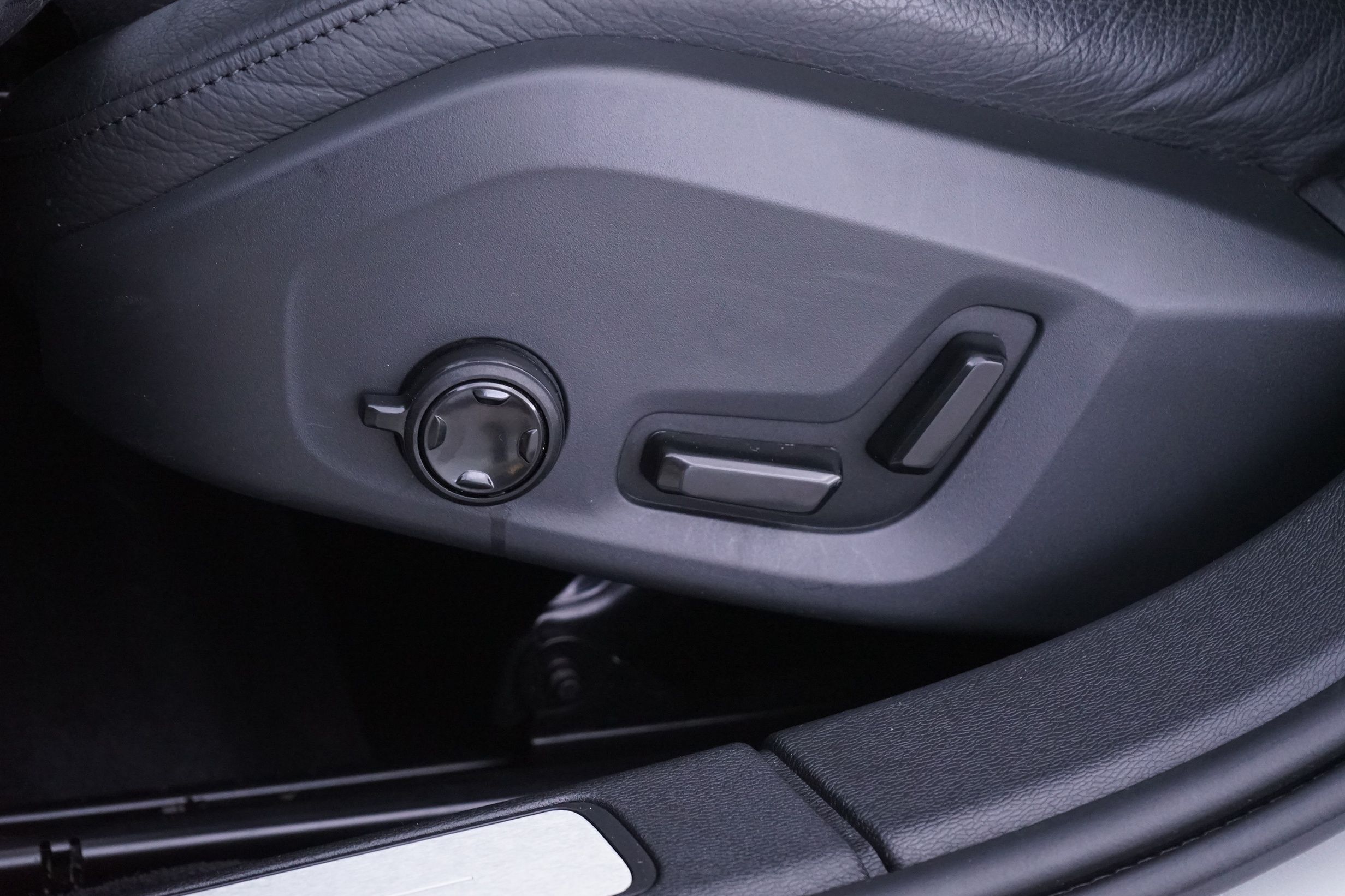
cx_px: 665
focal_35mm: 71
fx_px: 2652
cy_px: 444
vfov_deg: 19.2
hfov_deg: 28.5
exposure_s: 1/8
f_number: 6.3
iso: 4000
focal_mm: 70
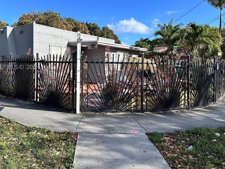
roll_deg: -1.1
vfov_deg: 47.9
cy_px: 67
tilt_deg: -1.3
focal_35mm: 29
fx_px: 188
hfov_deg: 61.3
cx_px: 93
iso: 80
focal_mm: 6.86
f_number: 1.78
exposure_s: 1/3356
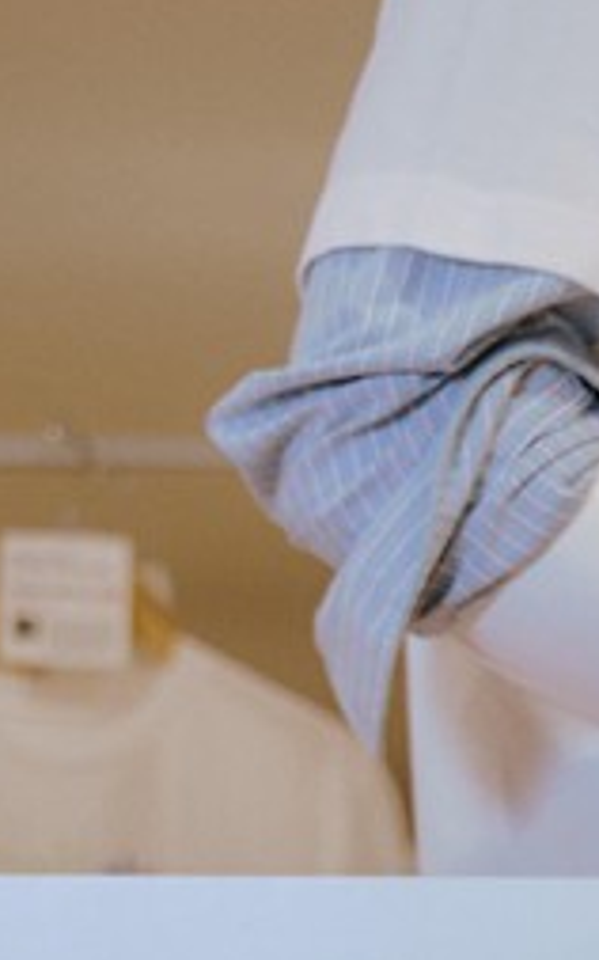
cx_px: 1846
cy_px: 2463
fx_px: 5965
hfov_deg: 5.4
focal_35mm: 228
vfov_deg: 8.3
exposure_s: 1/125
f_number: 4
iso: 200
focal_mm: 37.7
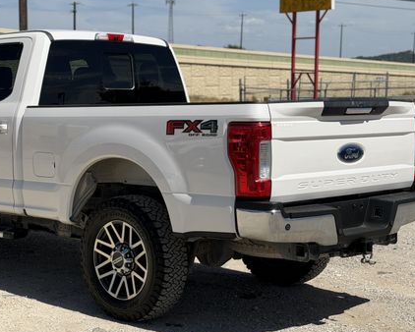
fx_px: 872
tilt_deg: -6.4
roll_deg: -0.4
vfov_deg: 21.6
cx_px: 127
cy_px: 158
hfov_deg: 26.5
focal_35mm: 71
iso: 64
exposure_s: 1/8772
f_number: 1.78
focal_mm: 6.76
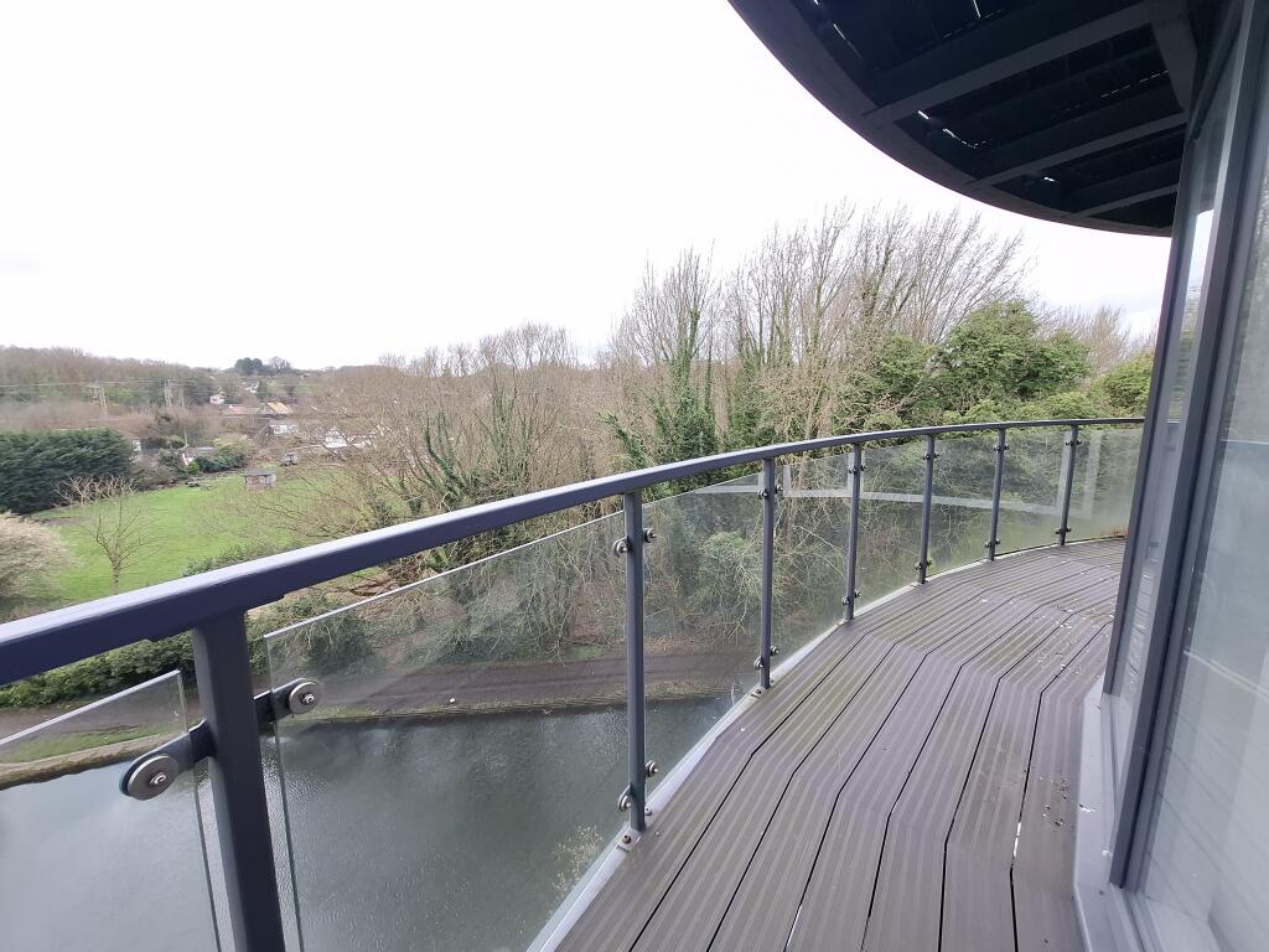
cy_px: 476
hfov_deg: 106.2
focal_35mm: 13
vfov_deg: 89.9
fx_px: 477
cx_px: 634
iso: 40
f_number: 2.2
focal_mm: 1.74
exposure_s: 1/122
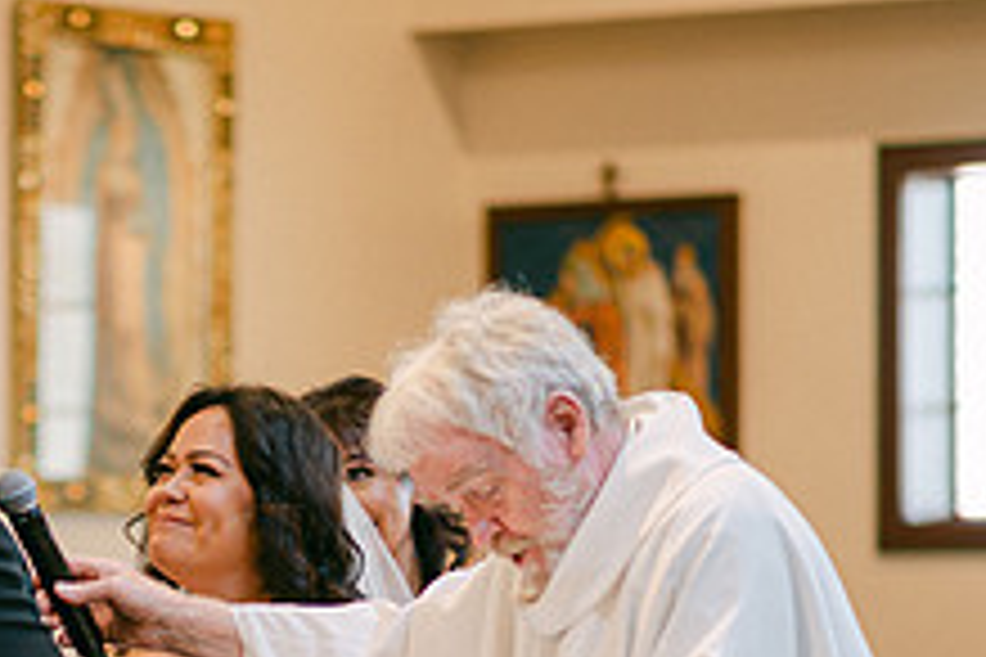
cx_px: 61
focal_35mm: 231
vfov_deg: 5.9
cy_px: 778
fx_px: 6326
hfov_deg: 8.9
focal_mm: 85
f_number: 1.8
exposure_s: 1/125
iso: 200
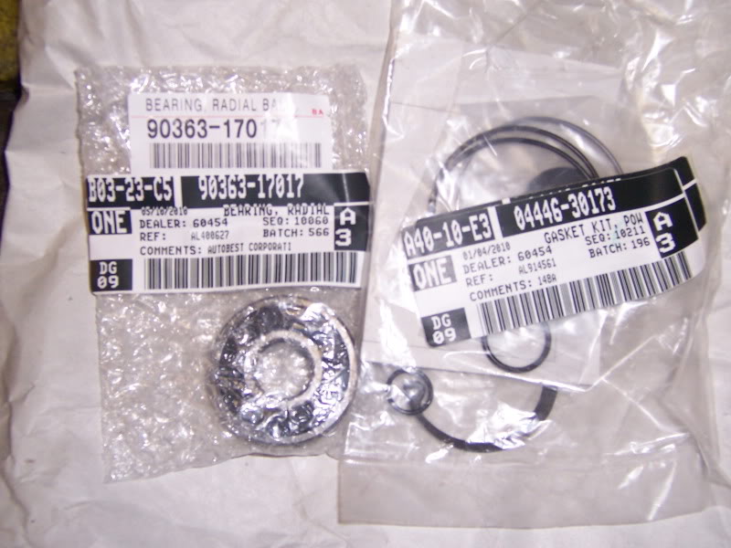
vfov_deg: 36.0
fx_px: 845
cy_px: 274
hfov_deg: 46.8
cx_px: 366
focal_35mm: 40
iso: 140
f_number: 3.4
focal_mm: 6.7
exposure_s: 1/60
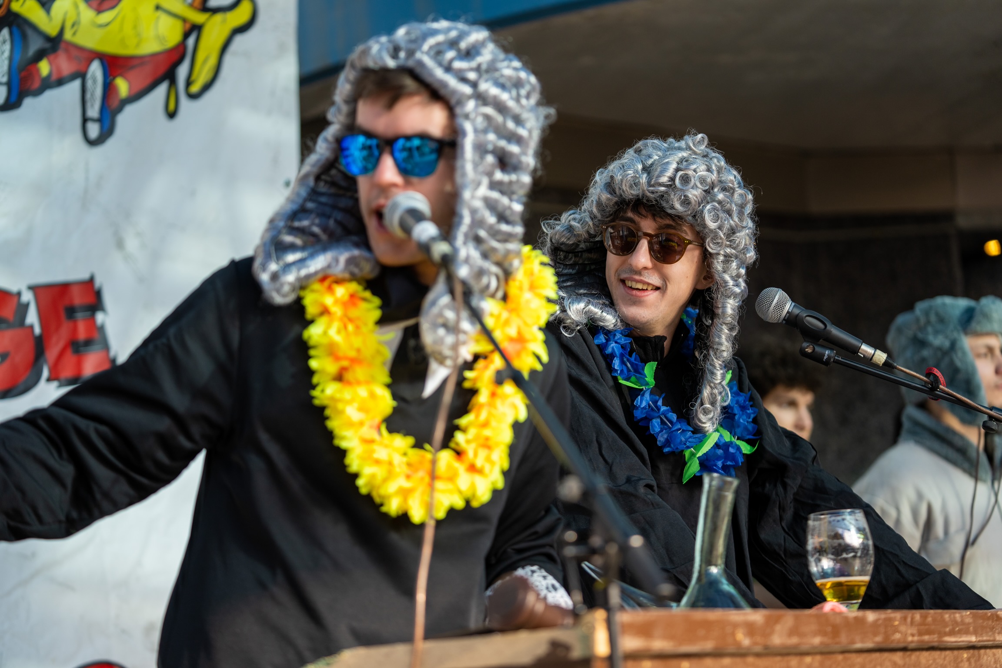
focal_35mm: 101
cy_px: 334
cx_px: 501
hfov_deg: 20.2
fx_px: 2811
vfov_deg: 13.6
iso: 400
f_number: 2.8
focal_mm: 101
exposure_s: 1/640
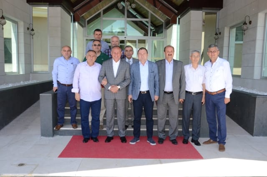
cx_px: 134
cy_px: 88
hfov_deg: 57.3
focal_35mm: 33
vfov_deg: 39.8
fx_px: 244
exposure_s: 1/250
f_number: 20
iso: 2000
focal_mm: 22
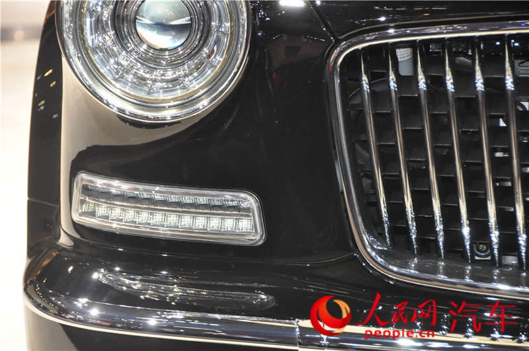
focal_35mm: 168
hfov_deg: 12.2
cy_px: 176
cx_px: 264
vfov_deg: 8.1
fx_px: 2465
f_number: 7.1
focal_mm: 112
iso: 1600
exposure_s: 1/200
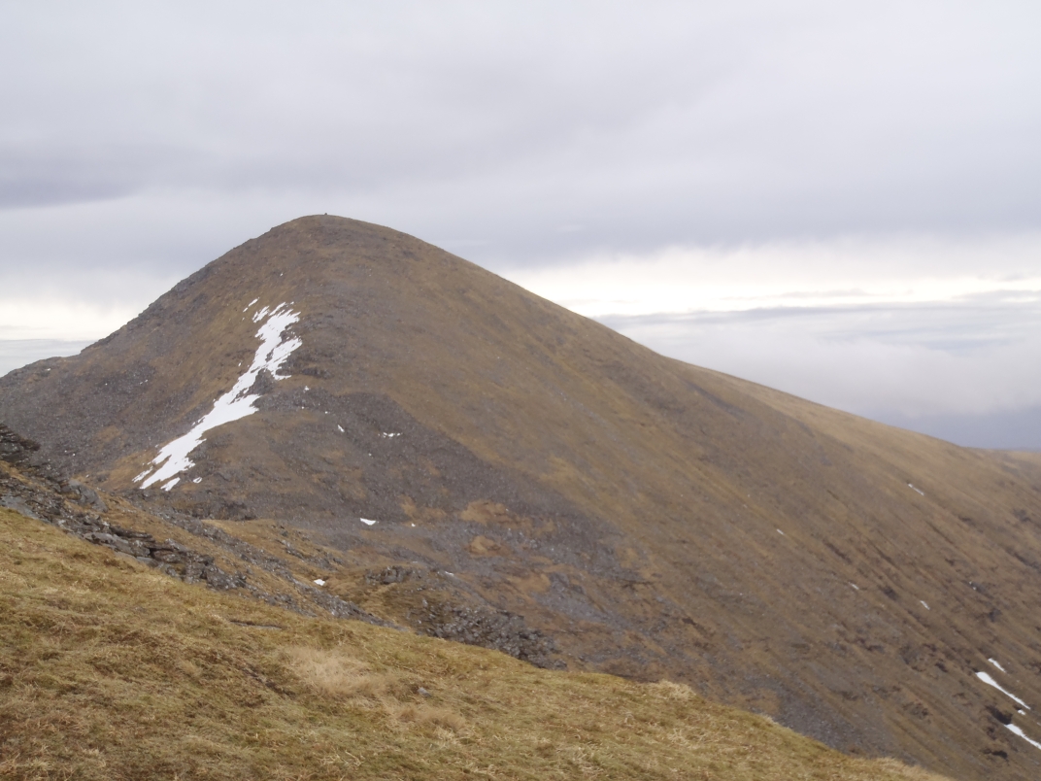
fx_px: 1263
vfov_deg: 34.3
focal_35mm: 42
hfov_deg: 44.8
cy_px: 390
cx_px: 520
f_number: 5
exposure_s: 1/250
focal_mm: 7.57
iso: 80
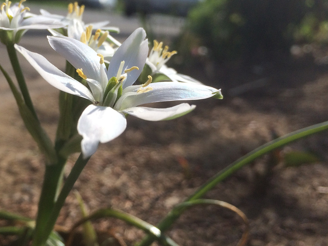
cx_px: 112
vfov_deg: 32.2
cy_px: 124
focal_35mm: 45
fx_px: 426
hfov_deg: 41.6
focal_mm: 4.15
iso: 32
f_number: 2.2
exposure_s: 1/2564
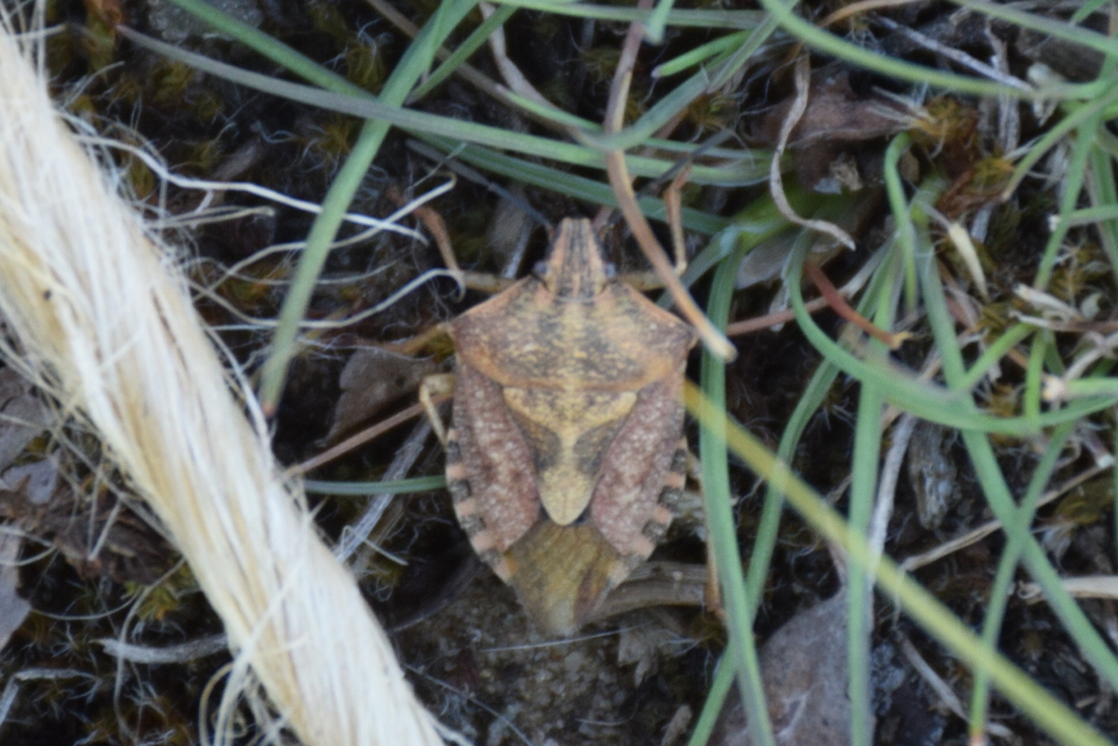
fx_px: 6521
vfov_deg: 6.5
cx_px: 559
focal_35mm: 210
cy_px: 373
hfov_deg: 9.8
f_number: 5.6
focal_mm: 140
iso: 560
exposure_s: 1/125
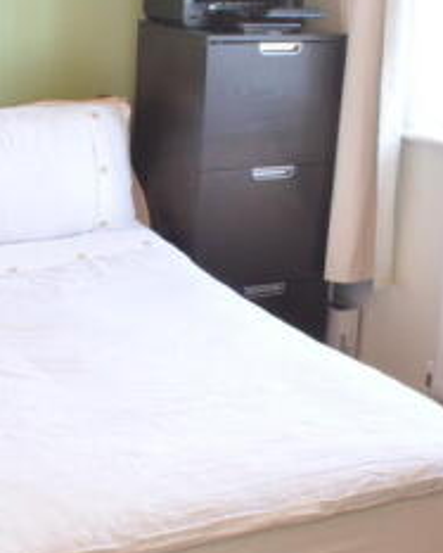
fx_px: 1423
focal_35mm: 87
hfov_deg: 17.6
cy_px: 195
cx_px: 92
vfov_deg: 21.9
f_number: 11
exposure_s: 1/5
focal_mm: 22
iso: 800
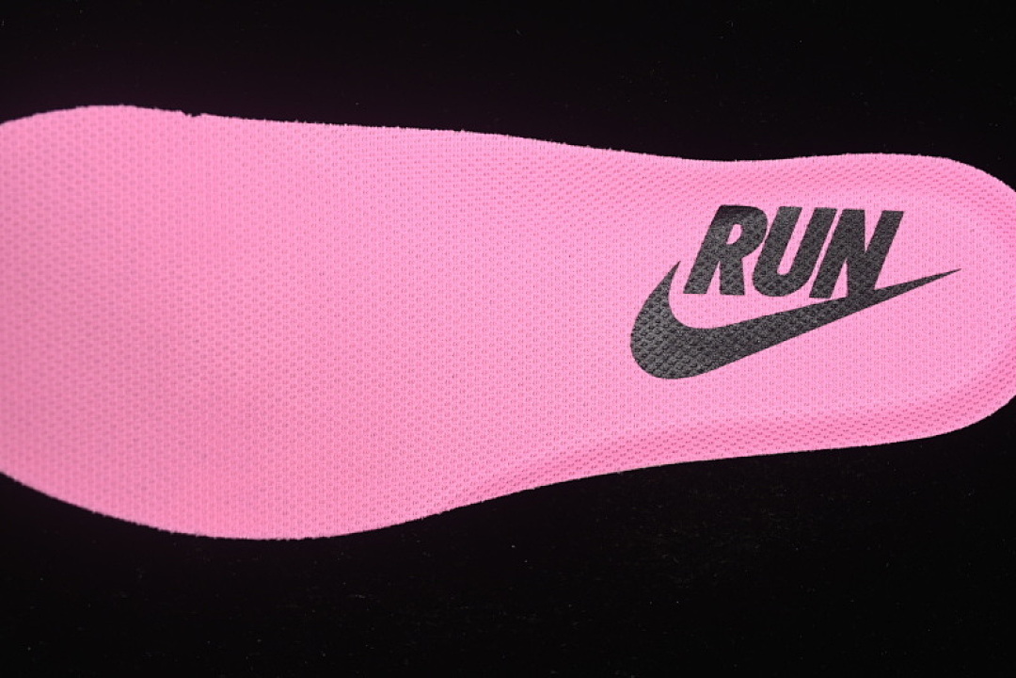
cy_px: 339
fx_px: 2117
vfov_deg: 18.2
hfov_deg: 27.0
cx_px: 508
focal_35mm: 75
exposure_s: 1/80
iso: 160
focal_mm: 50
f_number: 7.1
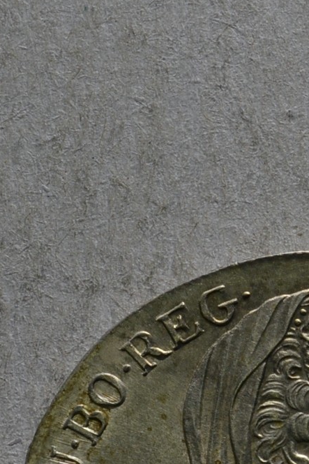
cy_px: 364
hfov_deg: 6.0
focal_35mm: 222
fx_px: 2860
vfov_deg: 9.3
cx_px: 710
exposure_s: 1/250
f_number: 14
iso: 400
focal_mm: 40
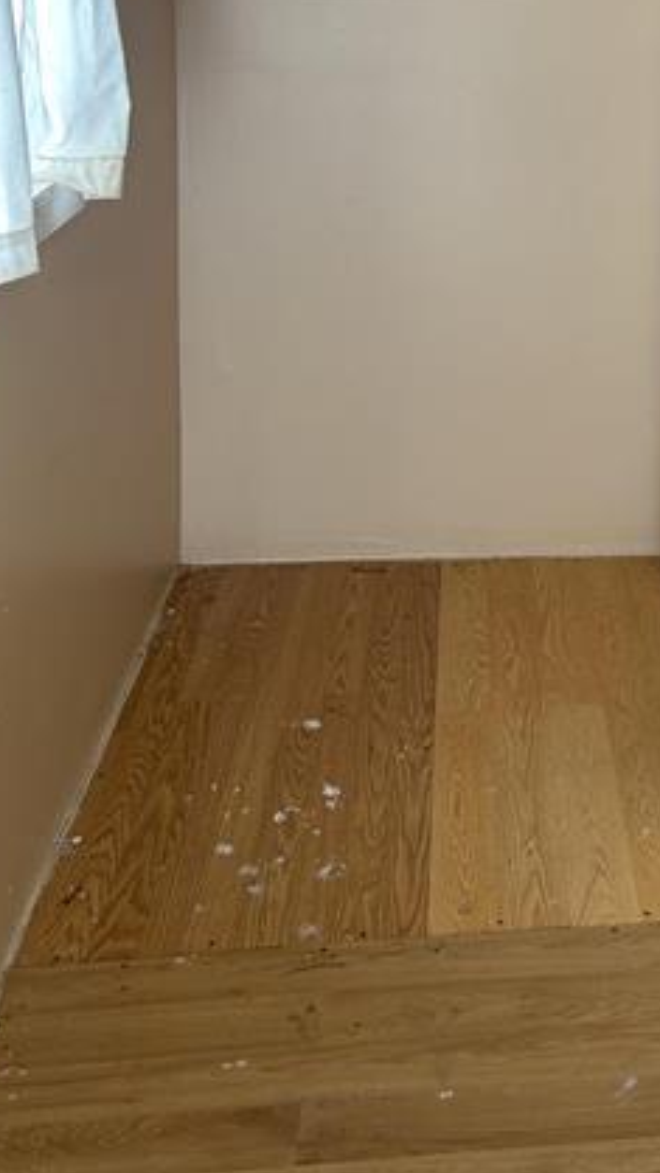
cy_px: 118
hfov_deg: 22.3
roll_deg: -1.9
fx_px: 1618
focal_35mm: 52
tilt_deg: -8.1
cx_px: 638
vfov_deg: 37.3
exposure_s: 1/333
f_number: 1.5
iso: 50
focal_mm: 5.7
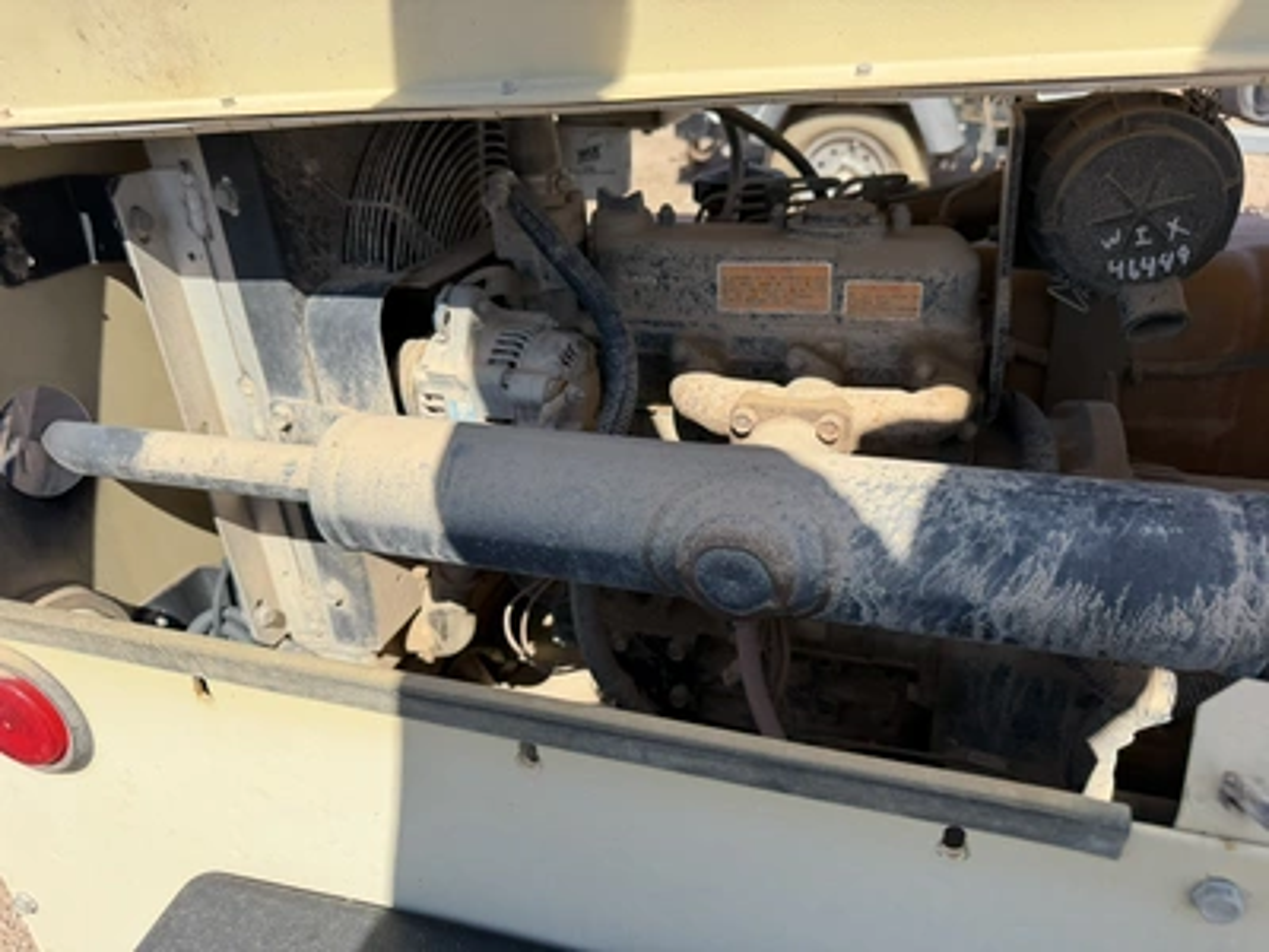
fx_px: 880
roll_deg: +0.6
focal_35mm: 24
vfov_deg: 56.8
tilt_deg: -33.5
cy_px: 476
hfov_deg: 71.6
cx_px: 634
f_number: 1.78
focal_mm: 6.76
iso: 80
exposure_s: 1/2801
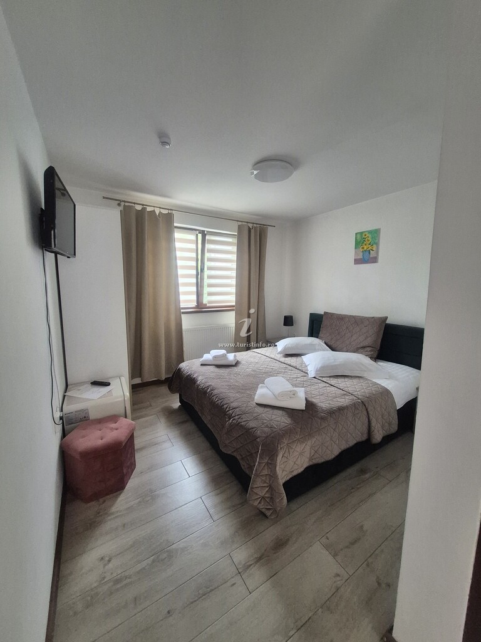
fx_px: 241
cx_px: 240
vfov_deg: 106.2
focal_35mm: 13
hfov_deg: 89.9
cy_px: 321
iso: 640
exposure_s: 1/50
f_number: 2.2
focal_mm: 1.74
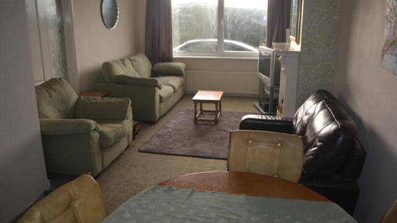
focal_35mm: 29
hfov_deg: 66.1
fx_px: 305
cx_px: 198
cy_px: 103
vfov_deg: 40.1
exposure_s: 1/125
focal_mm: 18
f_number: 3.5
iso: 400
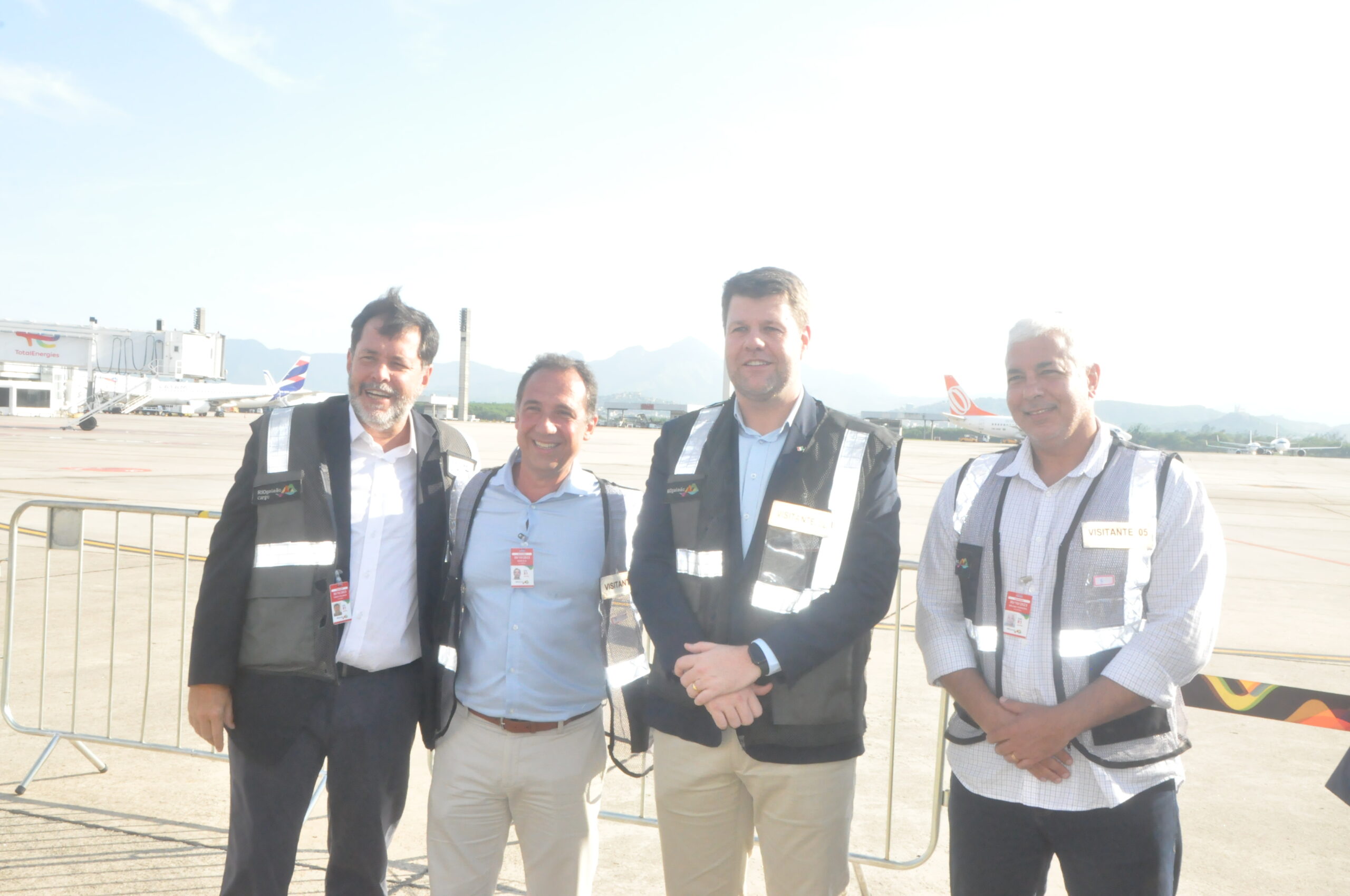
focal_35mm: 36
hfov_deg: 53.2
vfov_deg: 36.8
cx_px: 675
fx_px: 1348
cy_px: 448
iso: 2500
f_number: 25
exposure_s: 1/200
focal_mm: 24
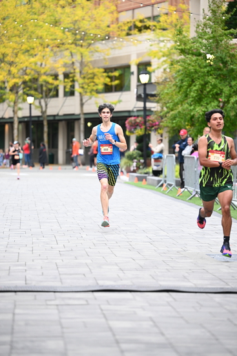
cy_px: 178
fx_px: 1184
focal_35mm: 120
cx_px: 118
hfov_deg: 11.4
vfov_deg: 17.1
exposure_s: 1/800
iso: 1600
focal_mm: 120
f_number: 2.8
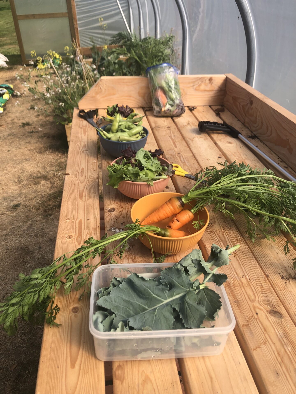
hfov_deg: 49.7
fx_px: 319
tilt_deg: -35.7
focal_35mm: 28
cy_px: 197
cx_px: 148
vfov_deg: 63.4
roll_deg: +0.8
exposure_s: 1/1799
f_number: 1.8
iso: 20
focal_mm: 3.99
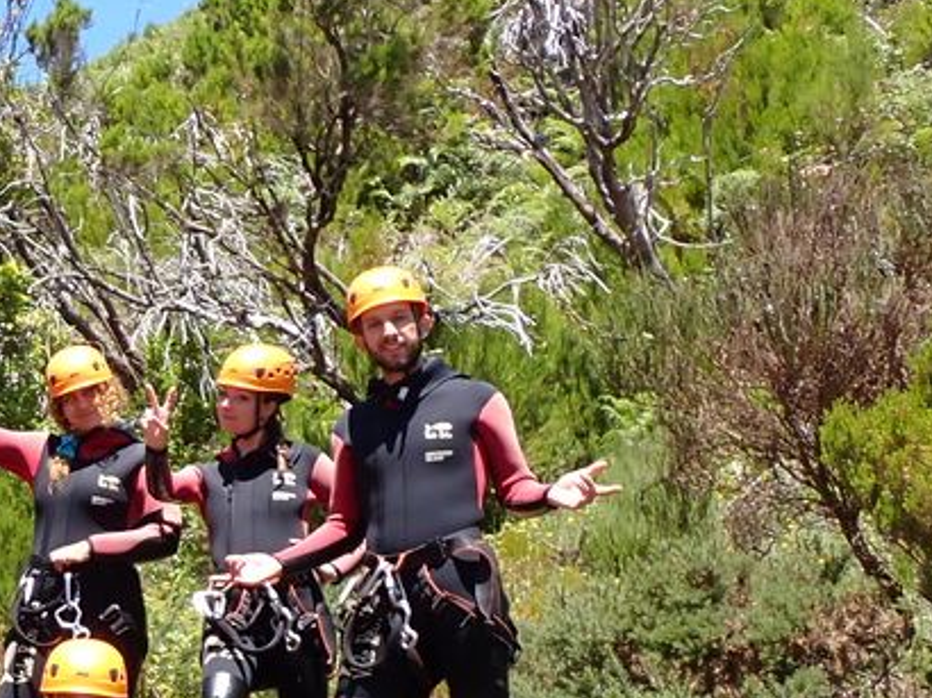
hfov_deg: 19.5
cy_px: 555
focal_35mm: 95
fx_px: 2556
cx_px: -184
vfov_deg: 15.4
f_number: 3.5
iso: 200
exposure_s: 1/800
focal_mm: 6.8
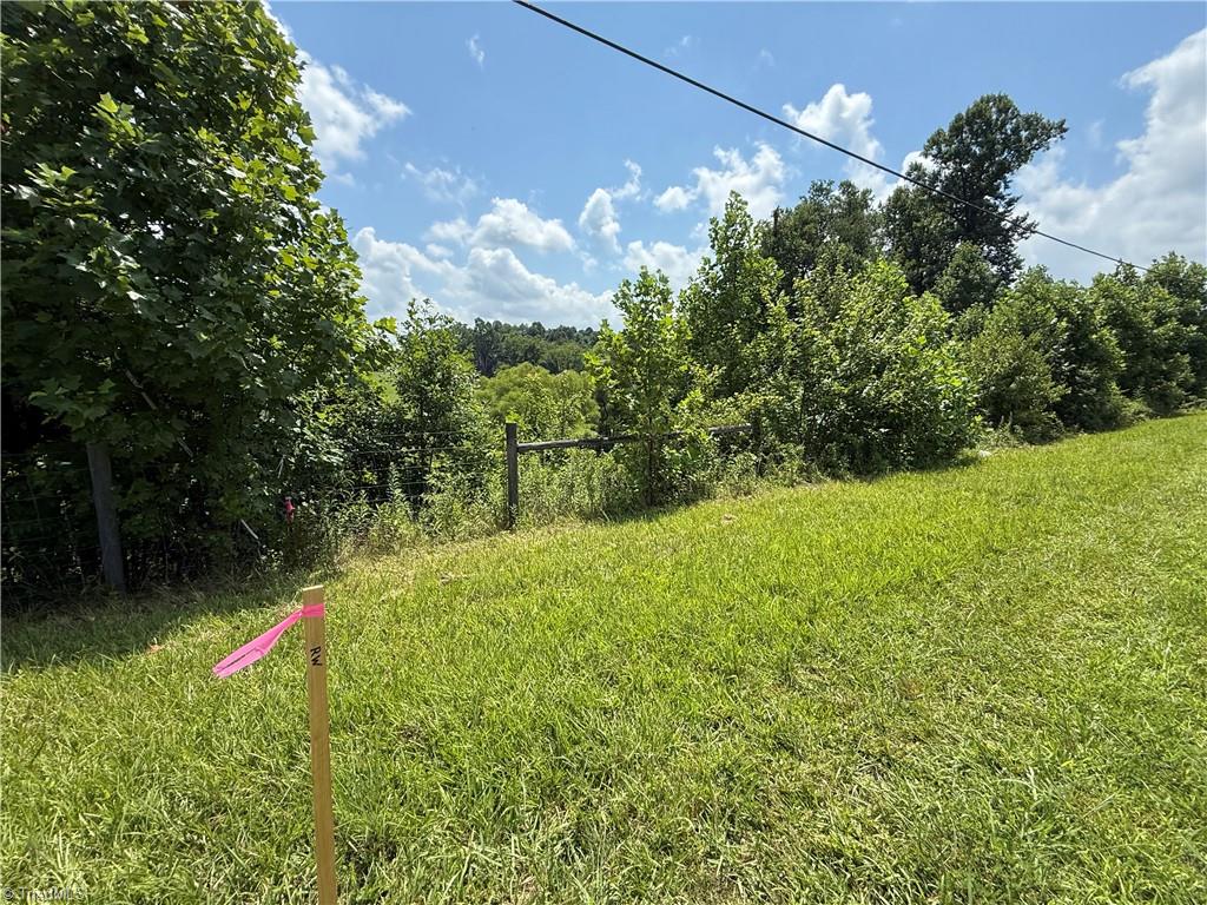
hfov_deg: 102.1
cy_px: 452
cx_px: 604
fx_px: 488
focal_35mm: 14
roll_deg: -0.3
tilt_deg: -9.5
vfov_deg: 85.7
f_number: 2.2
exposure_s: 1/1795
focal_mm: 2.22
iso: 64
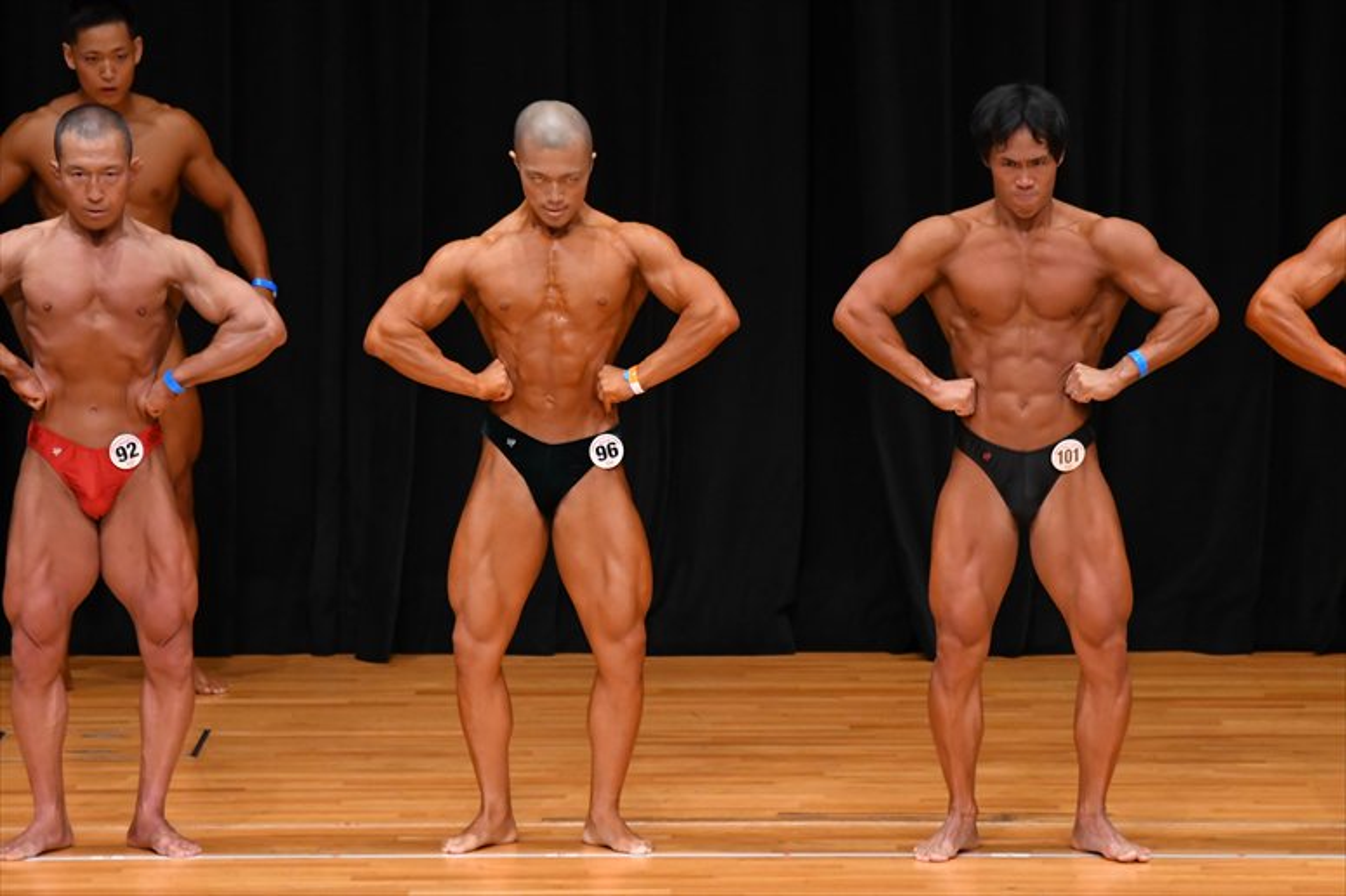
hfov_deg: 7.2
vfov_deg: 4.8
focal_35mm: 285
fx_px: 10651
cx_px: 673
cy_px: 448
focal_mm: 190
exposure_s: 1/400
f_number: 5.6
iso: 3200
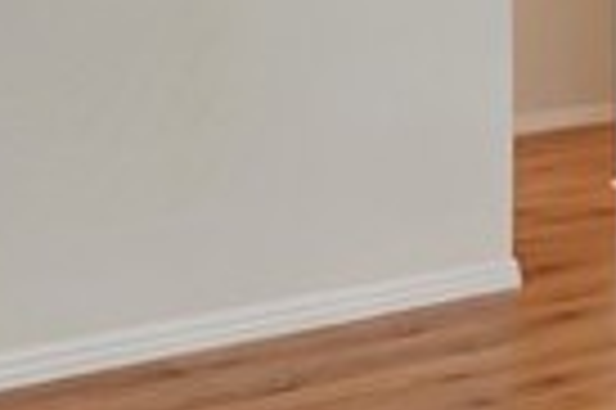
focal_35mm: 112
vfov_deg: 11.7
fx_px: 1914
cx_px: 769
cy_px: -176
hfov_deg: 17.3
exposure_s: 1/320
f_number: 2.8
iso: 500
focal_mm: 10
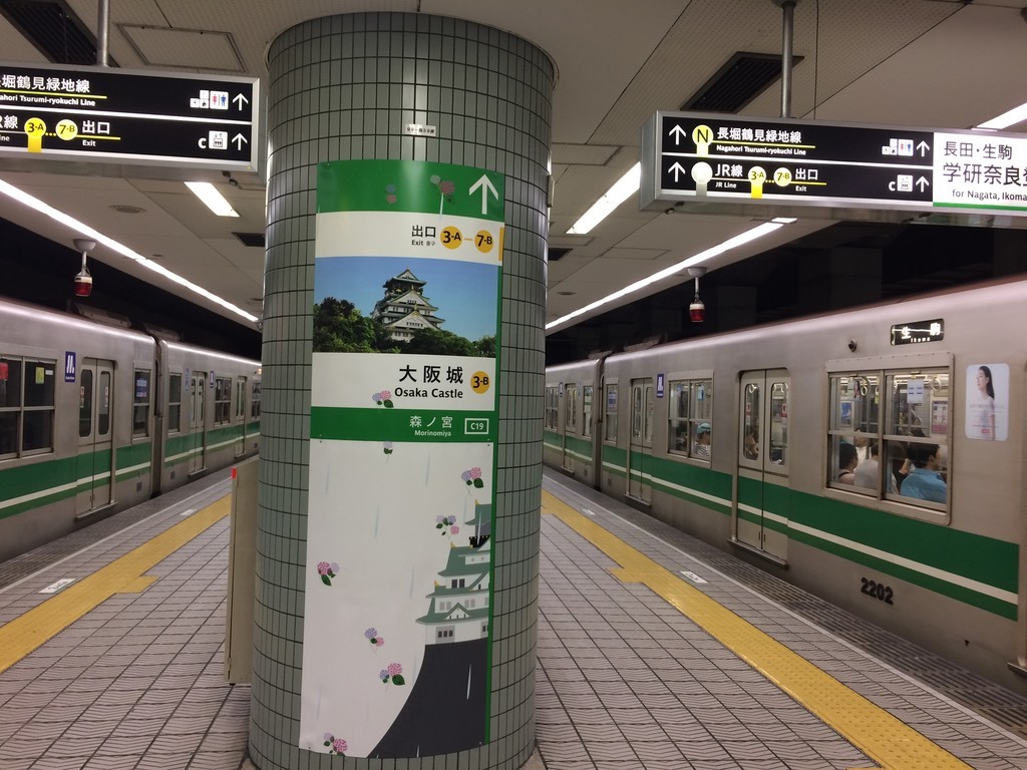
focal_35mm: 29
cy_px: 385
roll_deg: -1.9
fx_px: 860
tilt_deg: -3.8
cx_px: 514
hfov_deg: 61.7
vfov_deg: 48.2
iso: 50
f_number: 2.2
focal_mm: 4.15
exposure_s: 1/30
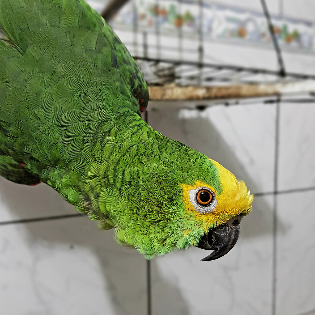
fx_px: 319
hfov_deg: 52.5
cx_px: 156
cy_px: 177
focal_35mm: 31
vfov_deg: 52.4
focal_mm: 4.2
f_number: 1.7
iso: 250
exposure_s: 1/10
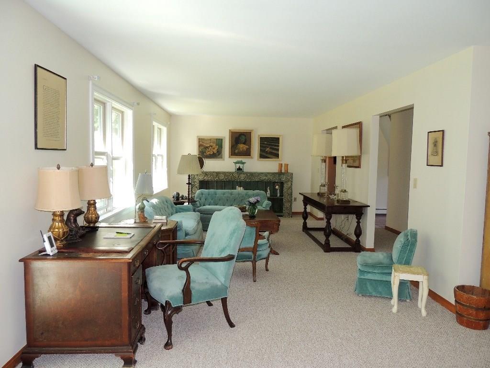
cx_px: 245
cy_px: 184
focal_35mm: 24
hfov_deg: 71.6
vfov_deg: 56.8
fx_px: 340
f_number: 3
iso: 180
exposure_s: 1/40
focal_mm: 4.3
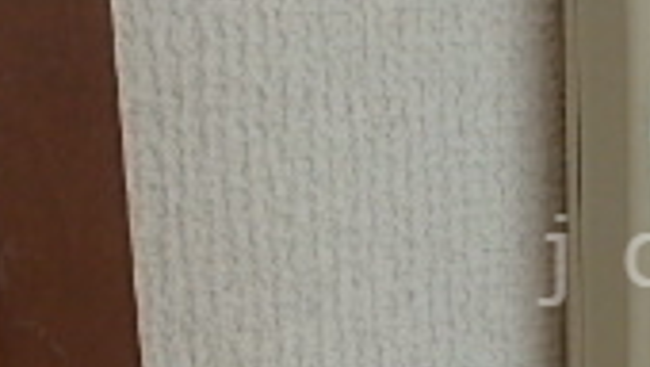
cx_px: 799
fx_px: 1484
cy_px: 260
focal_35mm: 86
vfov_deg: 14.1
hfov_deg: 22.6
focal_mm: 3.7
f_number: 3.5
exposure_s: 1/40
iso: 200
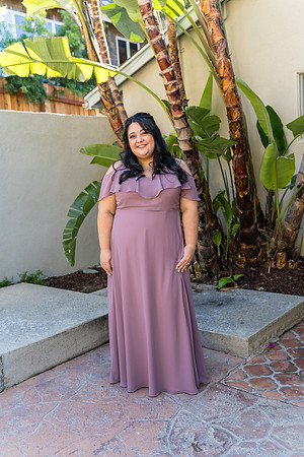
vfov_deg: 54.4
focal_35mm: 35
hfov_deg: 37.9
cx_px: 152
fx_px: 443
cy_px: 228
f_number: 2.8
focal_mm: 35
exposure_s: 1/400
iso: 200
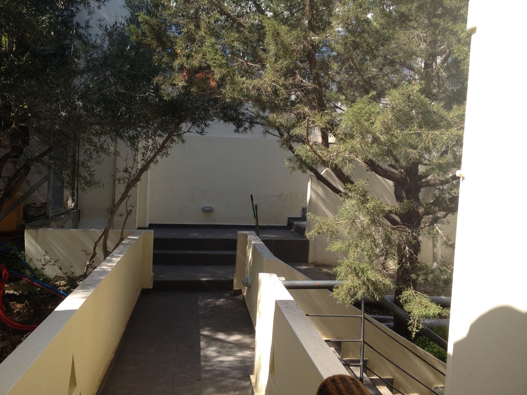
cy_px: 198
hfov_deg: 52.6
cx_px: 264
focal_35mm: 35
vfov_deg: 40.7
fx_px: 533
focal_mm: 4.28
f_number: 2.4
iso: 50
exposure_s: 1/613
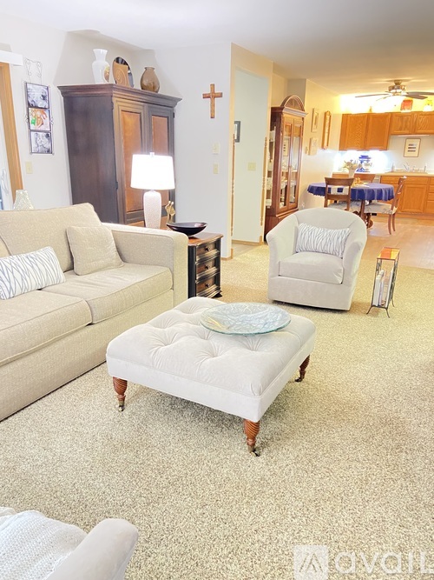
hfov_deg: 53.0
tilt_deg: -18.2
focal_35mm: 26
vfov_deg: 67.3
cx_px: 217
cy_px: 290
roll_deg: -0.1
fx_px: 435
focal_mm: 4.25
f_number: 1.8
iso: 1000
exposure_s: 1/30
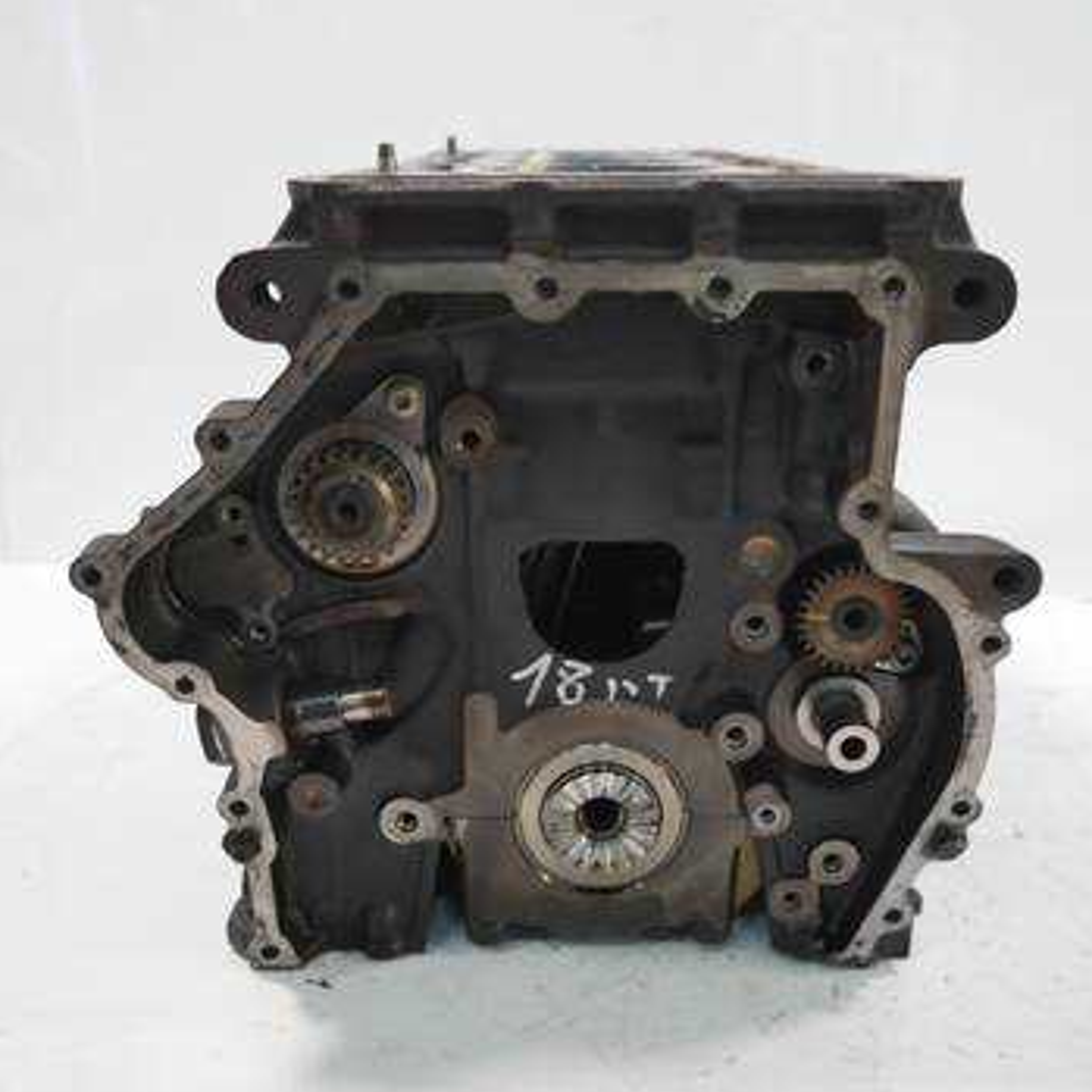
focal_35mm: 34
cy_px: 554
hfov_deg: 48.4
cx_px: 573
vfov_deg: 48.4
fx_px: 1213
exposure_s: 1/60
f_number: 3.5
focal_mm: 14
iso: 800
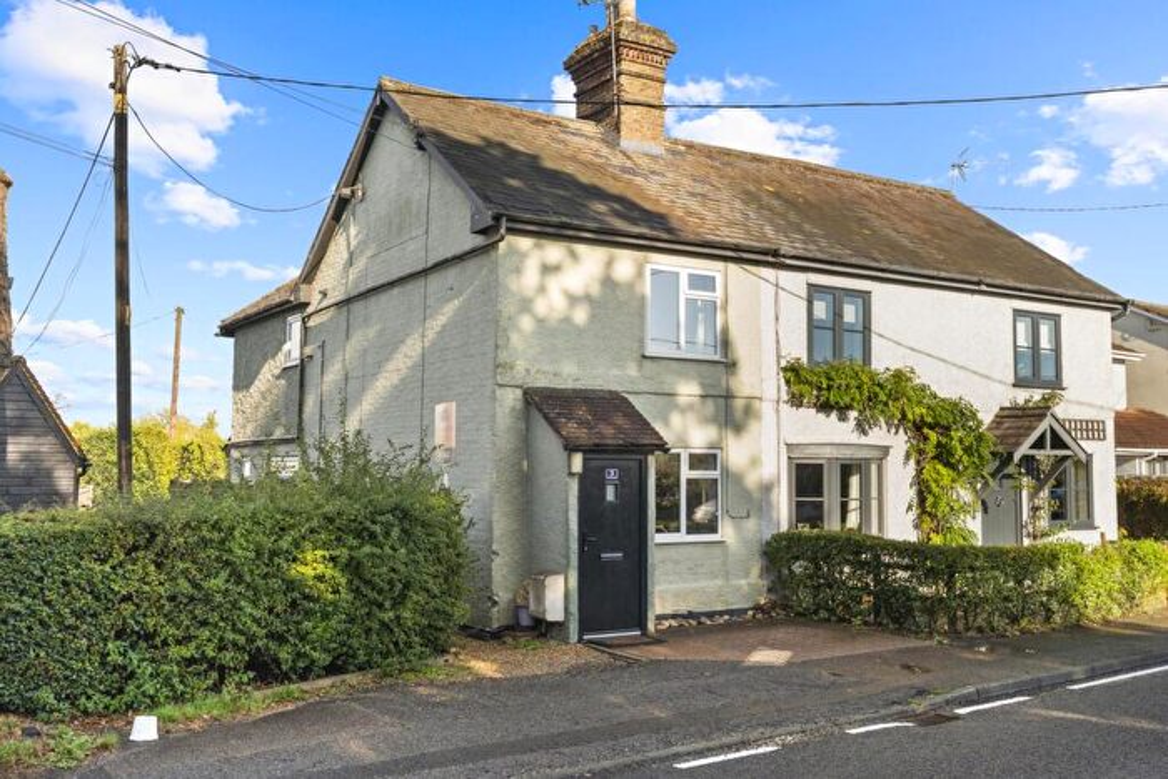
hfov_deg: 55.8
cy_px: 390
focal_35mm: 34
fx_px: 1103
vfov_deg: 38.9
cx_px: 584
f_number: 7.1
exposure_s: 1/160
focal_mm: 34
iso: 320
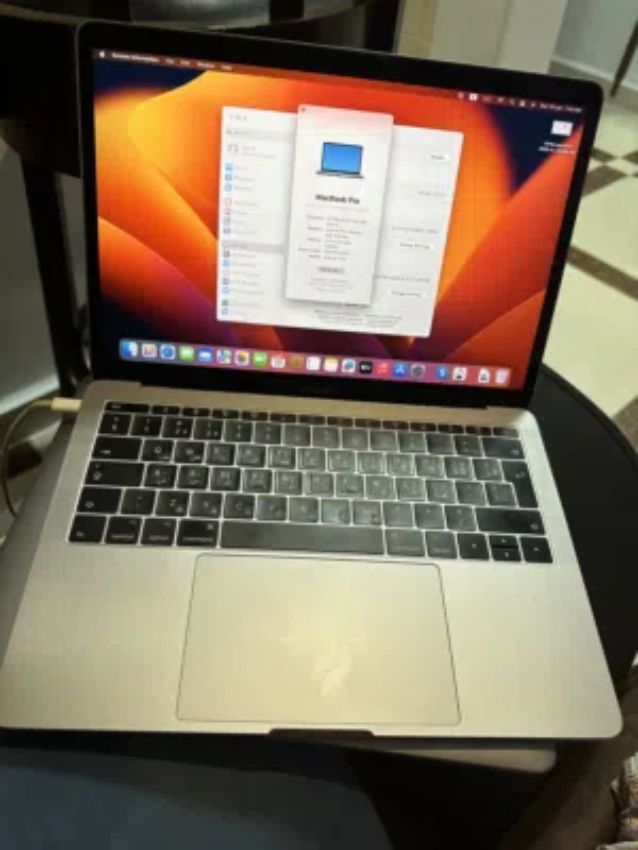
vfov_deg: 71.6
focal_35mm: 24
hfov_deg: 56.8
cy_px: 425
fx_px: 590
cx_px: 319
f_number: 1.78
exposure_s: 1/62
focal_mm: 6.86
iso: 250
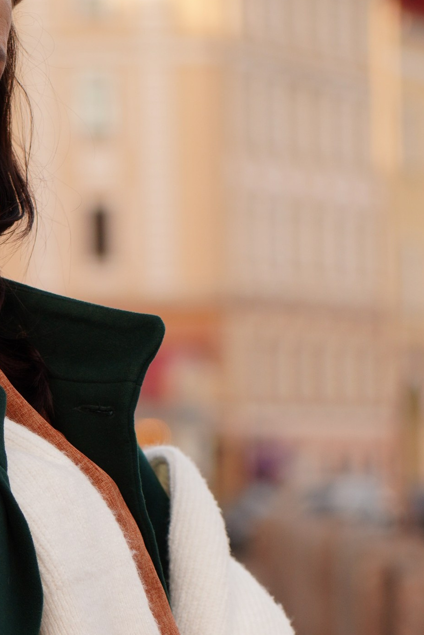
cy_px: 494
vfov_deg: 9.3
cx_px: -90
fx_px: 3921
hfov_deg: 6.2
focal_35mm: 222
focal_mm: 75
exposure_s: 1/1250
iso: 250
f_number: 2.8
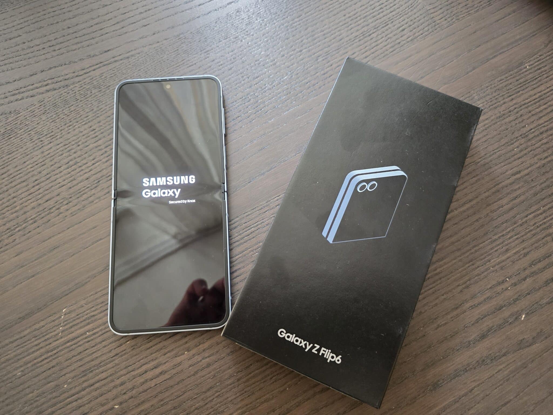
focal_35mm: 23
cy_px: 208
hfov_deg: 73.9
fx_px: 367
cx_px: 276
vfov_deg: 58.9
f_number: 1.7
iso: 500
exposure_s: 1/30
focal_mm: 6.3
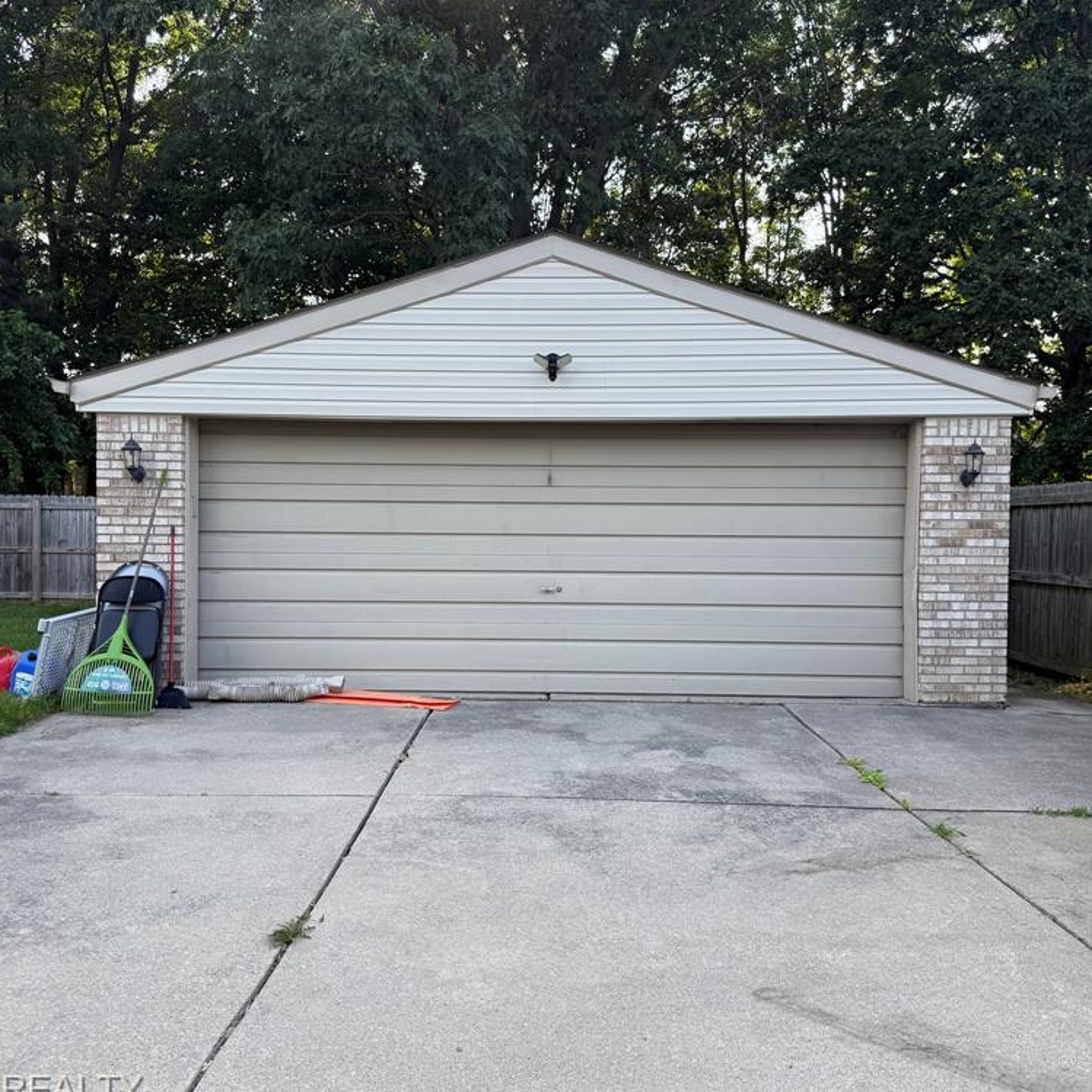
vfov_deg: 55.6
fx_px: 1035
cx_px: 529
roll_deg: -1.5
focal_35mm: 29
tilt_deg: -0.9
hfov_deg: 55.6
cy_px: 555
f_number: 1.78
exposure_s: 1/765
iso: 80
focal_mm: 6.76
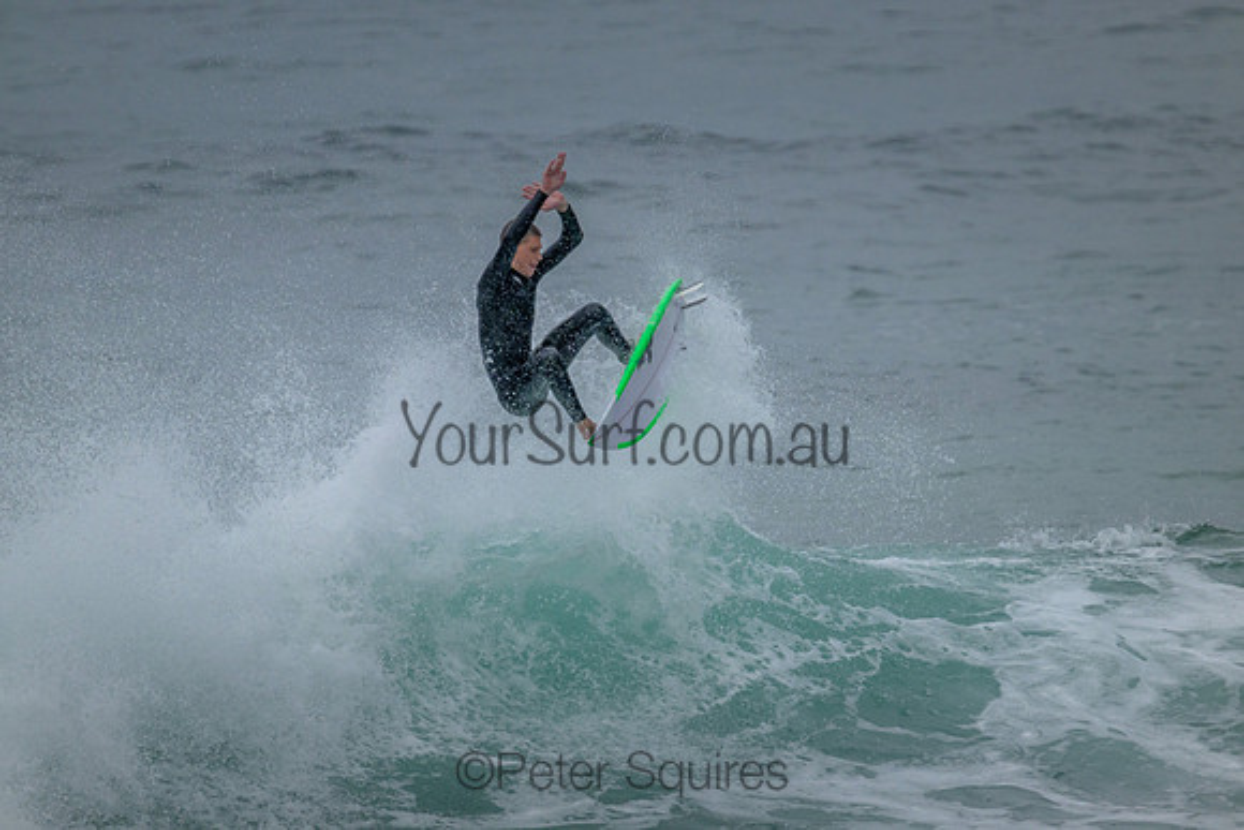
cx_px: 622
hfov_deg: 2.6
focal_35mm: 800
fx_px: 27650
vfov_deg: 1.7
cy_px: 415
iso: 2200
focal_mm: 800
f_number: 11
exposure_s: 1/1600
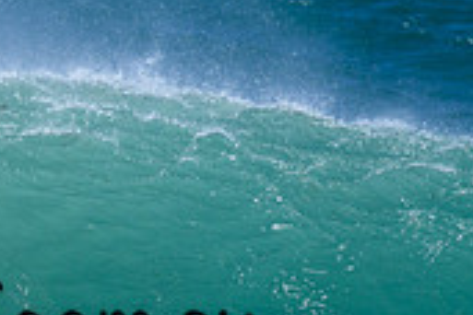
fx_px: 25001
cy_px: 300
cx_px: -39
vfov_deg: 0.7
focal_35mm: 1903
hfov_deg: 1.1
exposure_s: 1/2000
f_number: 8
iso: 450
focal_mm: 560
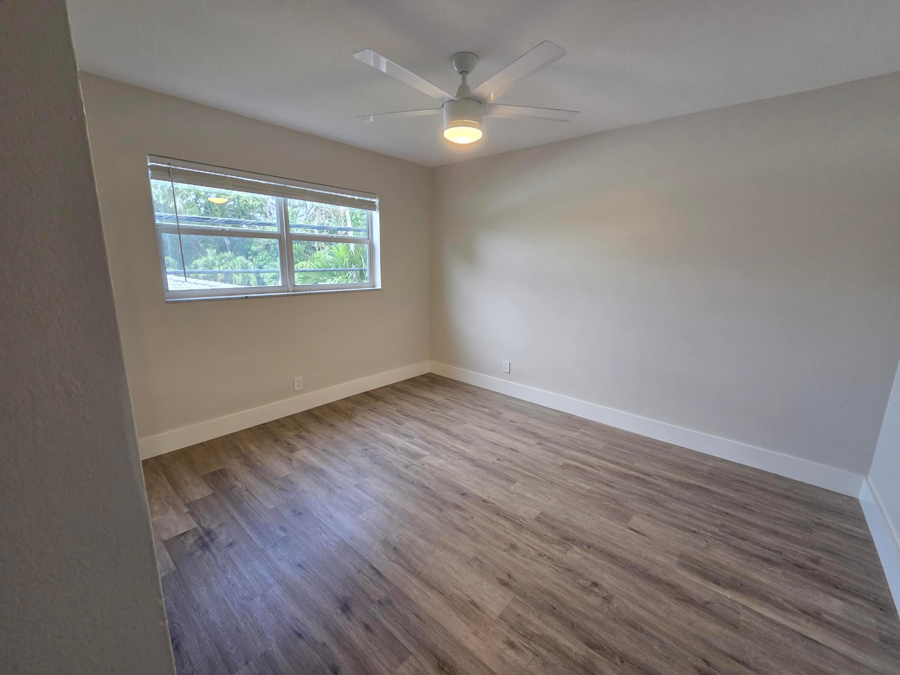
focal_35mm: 13
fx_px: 338
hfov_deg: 106.2
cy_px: 338
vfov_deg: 89.9
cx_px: 450
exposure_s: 1/60
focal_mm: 2.2
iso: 200
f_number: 2.2
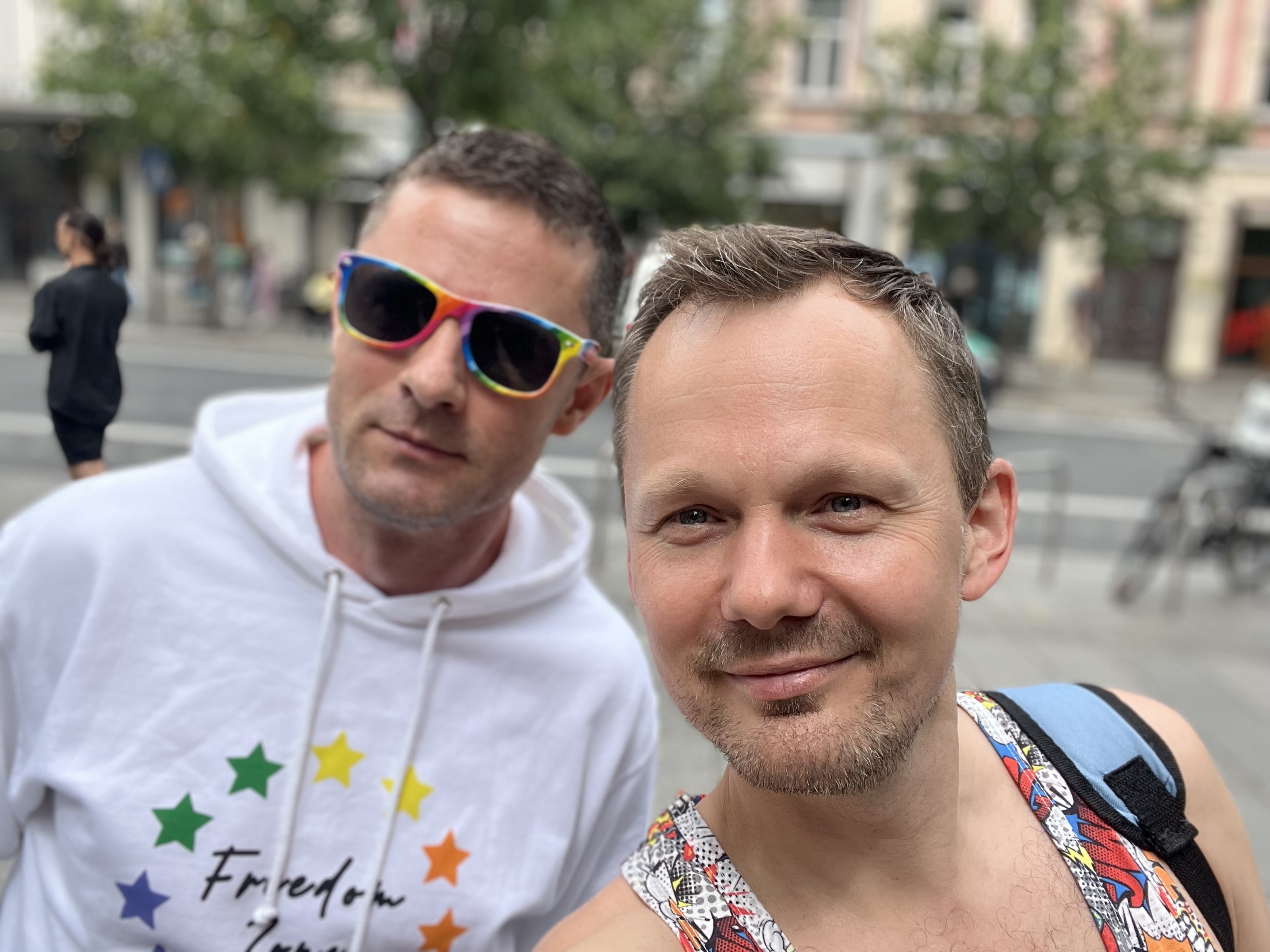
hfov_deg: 60.0
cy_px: 476
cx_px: 635
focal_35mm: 30
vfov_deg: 46.8
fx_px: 1101
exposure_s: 1/294
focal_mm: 2.71
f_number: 2.2
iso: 32
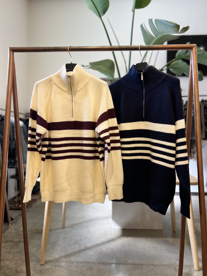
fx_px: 207
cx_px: 104
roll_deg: -0.1
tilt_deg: -0.4
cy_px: 138
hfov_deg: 53.1
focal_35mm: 26
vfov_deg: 67.3
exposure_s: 1/100
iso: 40
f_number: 1.5
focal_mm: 5.7
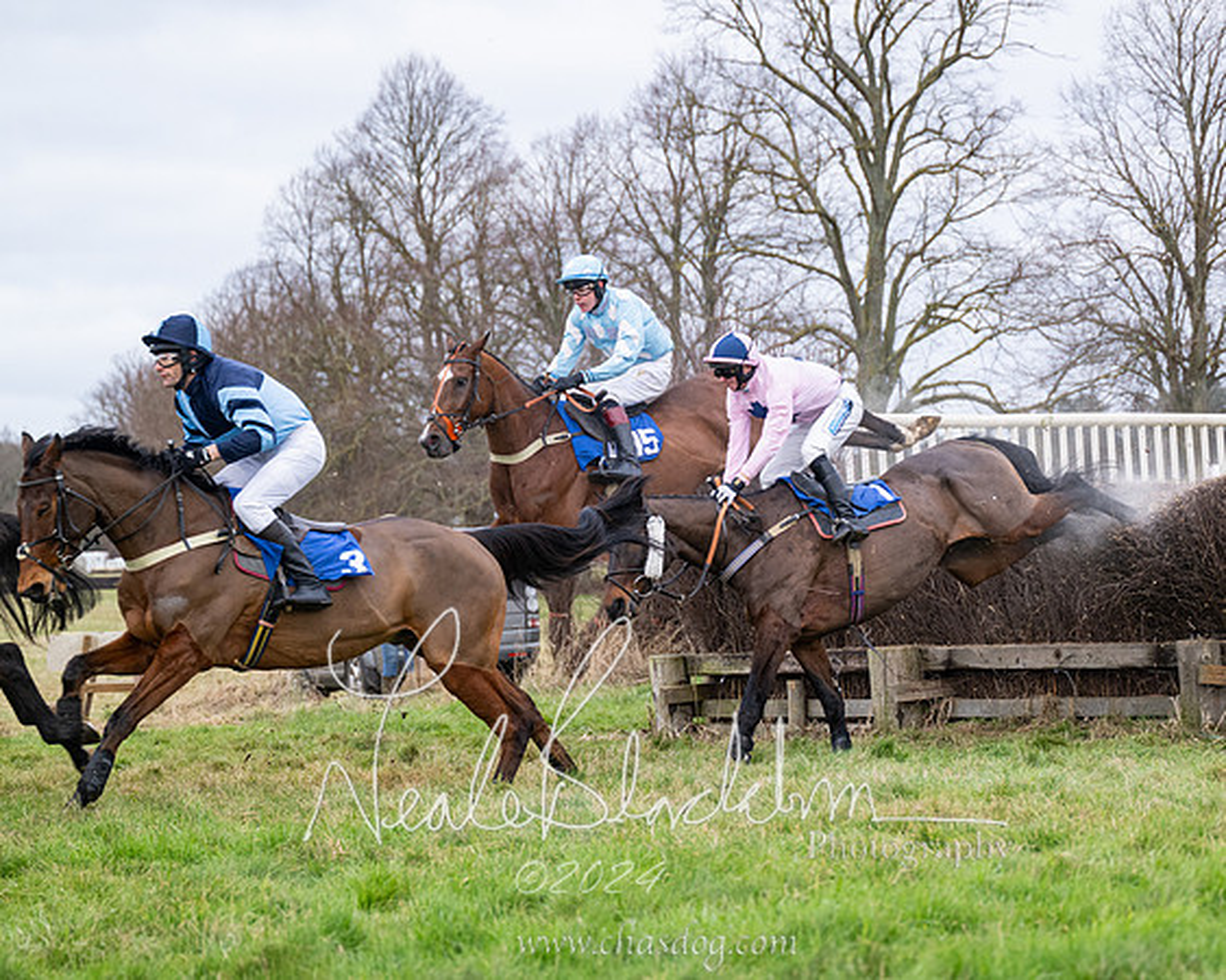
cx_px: 835
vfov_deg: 12.2
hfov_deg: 15.2
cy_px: 488
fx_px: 4569
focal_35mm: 126
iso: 800
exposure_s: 1/1000
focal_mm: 98
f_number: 4
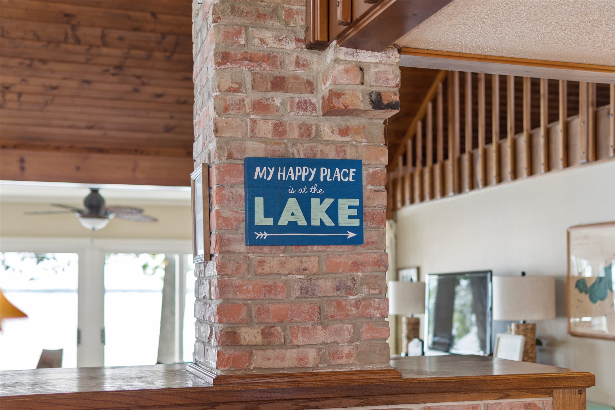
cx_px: 308
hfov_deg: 43.6
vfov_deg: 29.9
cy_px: 205
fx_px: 769
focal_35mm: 45
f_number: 1.8
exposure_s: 1/80
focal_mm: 30
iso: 160
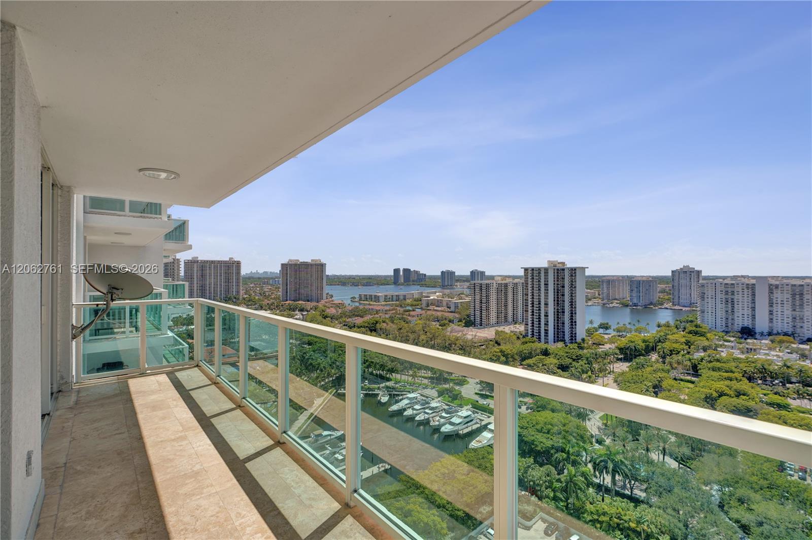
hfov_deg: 96.8
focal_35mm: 16
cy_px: 270
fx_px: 361
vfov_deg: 73.7
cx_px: 406
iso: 100
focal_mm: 16
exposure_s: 1/500
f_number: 5
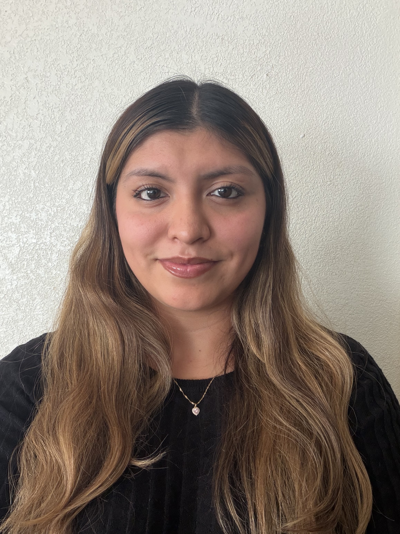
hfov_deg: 46.8
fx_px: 462
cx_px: 200
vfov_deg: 60.0
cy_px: 267
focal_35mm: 30
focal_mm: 2.71
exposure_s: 1/60
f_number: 1.9
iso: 160
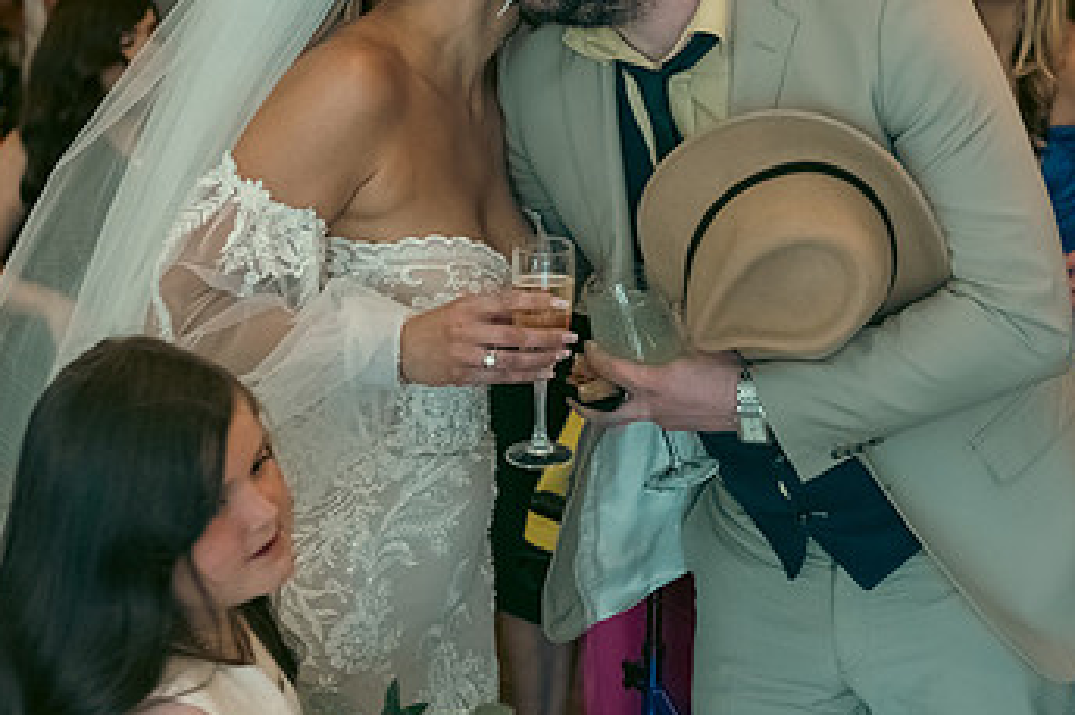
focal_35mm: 81
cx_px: 594
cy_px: 130
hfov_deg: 25.1
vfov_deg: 16.7
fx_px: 2417
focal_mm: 48
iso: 2000
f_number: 3.5
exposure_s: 1/160
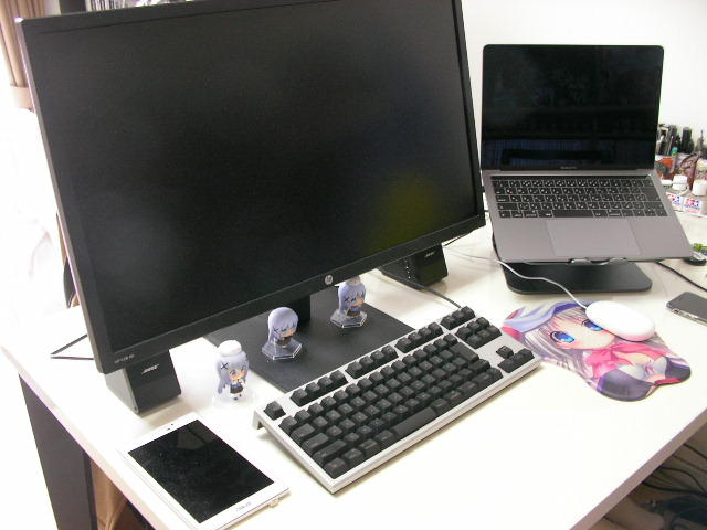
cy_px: 265
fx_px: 776
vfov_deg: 37.7
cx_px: 354
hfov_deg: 49.0
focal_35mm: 38
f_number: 3.5
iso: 100
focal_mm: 5.8
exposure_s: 1/2.4
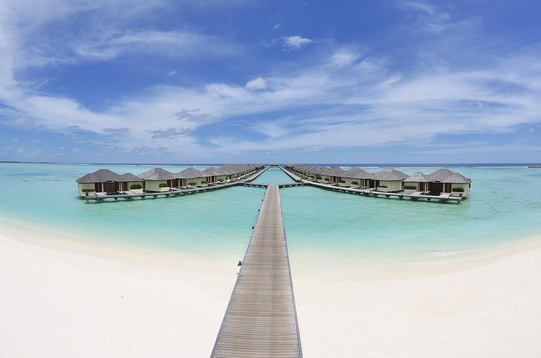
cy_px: 179
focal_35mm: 15
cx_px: 270
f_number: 10
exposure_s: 1/500
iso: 100
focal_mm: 10
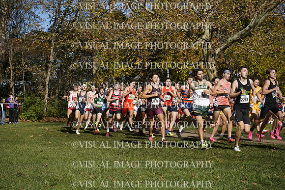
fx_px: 554
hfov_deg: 28.8
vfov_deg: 19.5
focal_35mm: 70
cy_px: 95
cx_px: 142
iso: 800
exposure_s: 1/2500
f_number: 8
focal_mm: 70
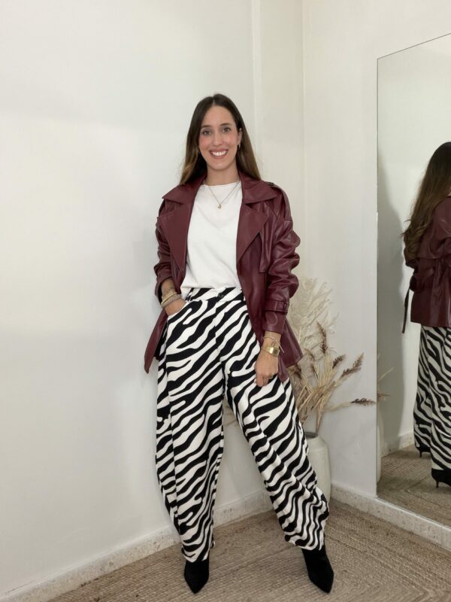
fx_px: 521
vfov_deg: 60.0
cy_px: 301
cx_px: 226
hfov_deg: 46.8
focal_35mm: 30
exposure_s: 1/60
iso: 200
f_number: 1.9
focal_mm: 2.71
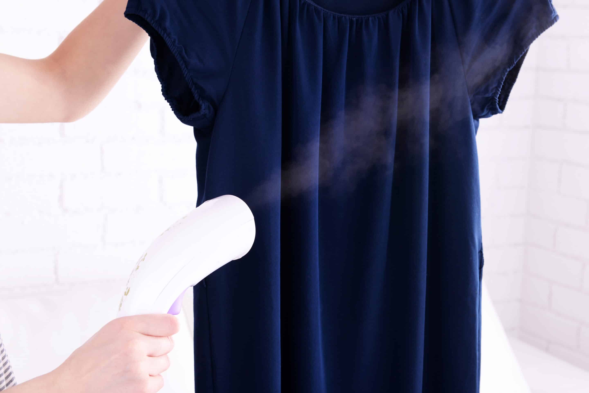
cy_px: 196
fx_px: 1146
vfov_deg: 19.5
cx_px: 294
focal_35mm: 70
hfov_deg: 28.8
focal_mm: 70
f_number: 10
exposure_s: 1/160
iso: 200
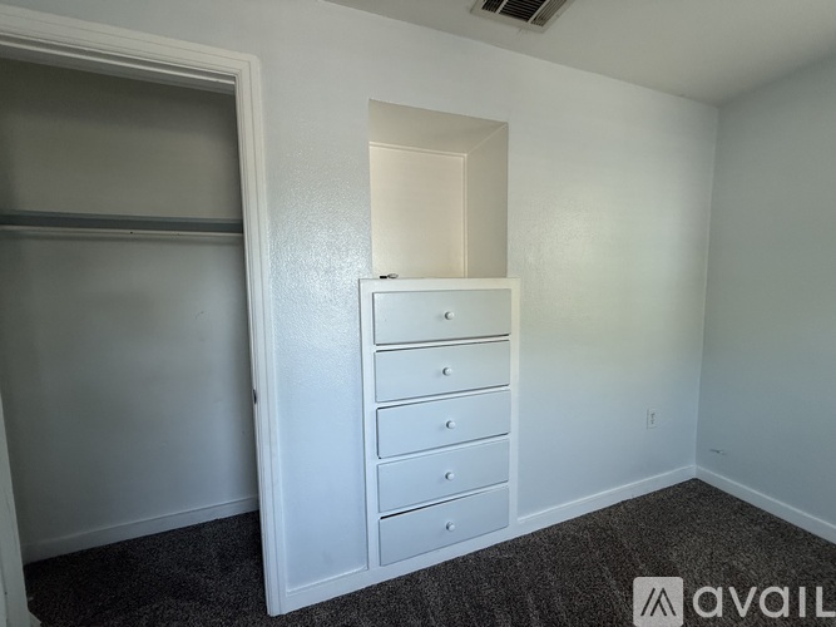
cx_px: 418
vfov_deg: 85.7
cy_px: 314
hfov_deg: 102.1
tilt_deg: -5.1
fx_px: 338
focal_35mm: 14
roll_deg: +0.8
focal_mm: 2.22
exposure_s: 1/99
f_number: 2.2
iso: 200
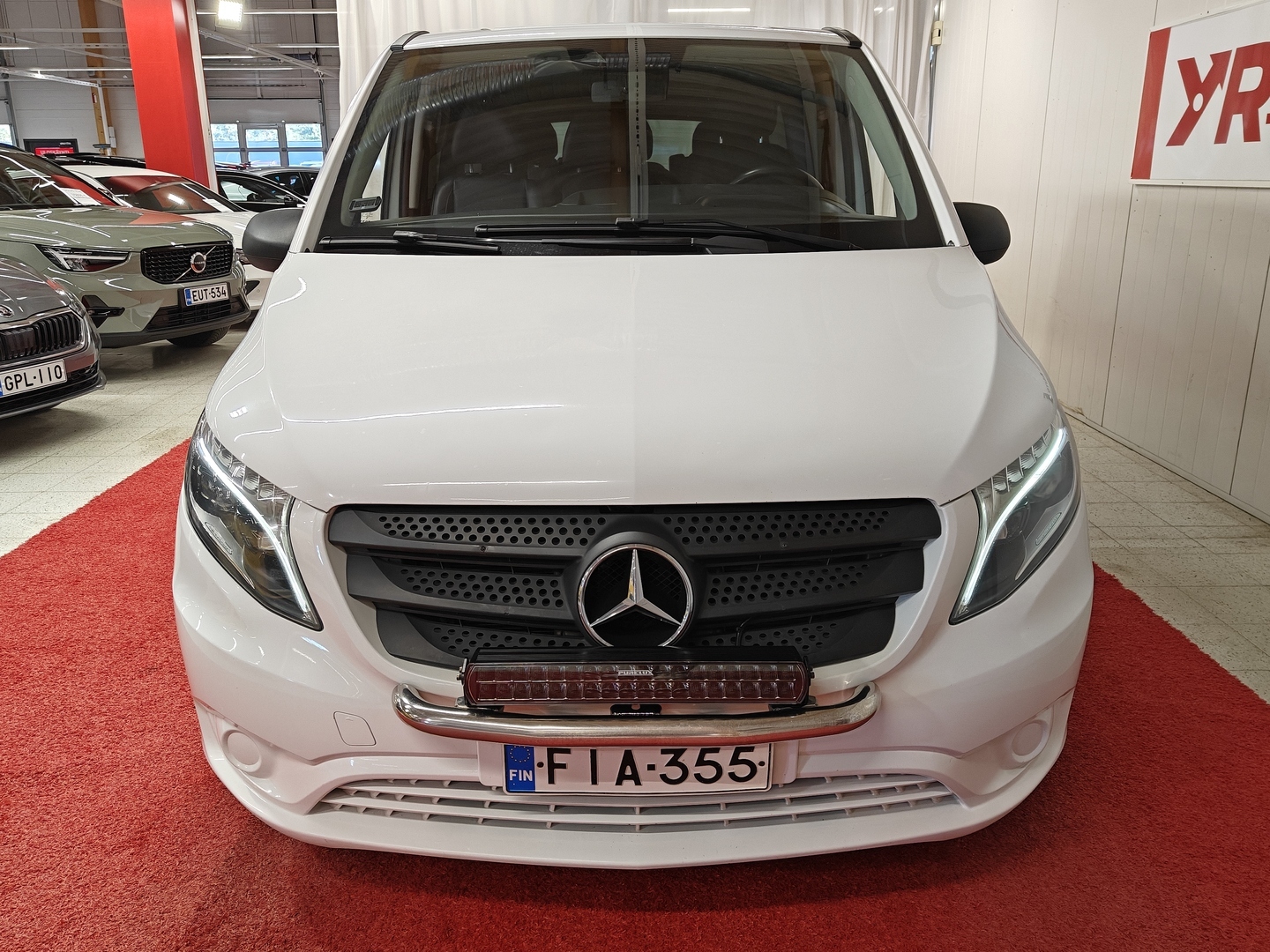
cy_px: 476
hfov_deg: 65.3
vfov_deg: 51.4
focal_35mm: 27
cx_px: 635
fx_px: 991
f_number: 1.8
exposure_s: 1/100
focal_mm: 5.59
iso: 80
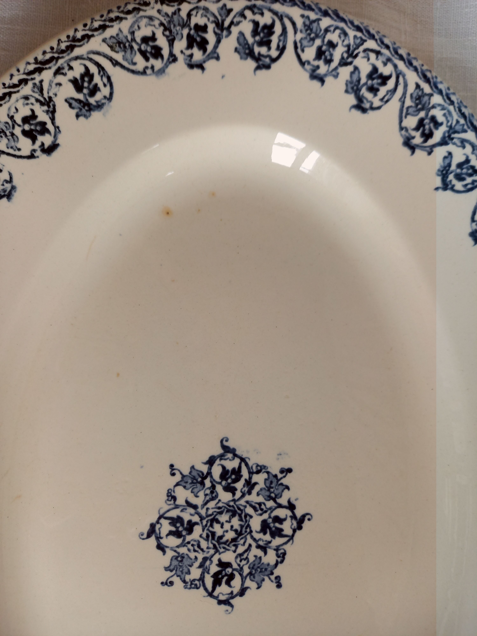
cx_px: 238
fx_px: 459
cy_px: 318
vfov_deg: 69.4
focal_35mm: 25
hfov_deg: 54.9
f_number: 1.8
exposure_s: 1/50
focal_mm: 4.65
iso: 100
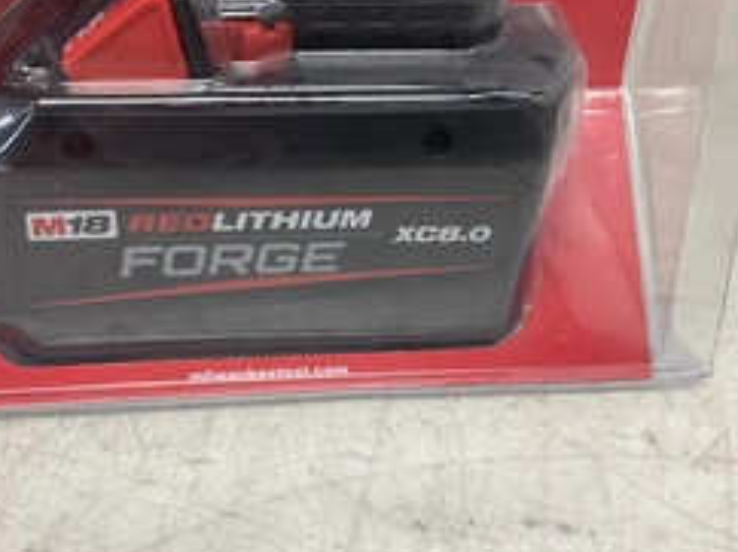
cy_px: 201
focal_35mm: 48
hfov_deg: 39.5
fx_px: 1022
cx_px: 299
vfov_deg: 30.1
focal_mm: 3
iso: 64
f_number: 1.8
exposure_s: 1/120
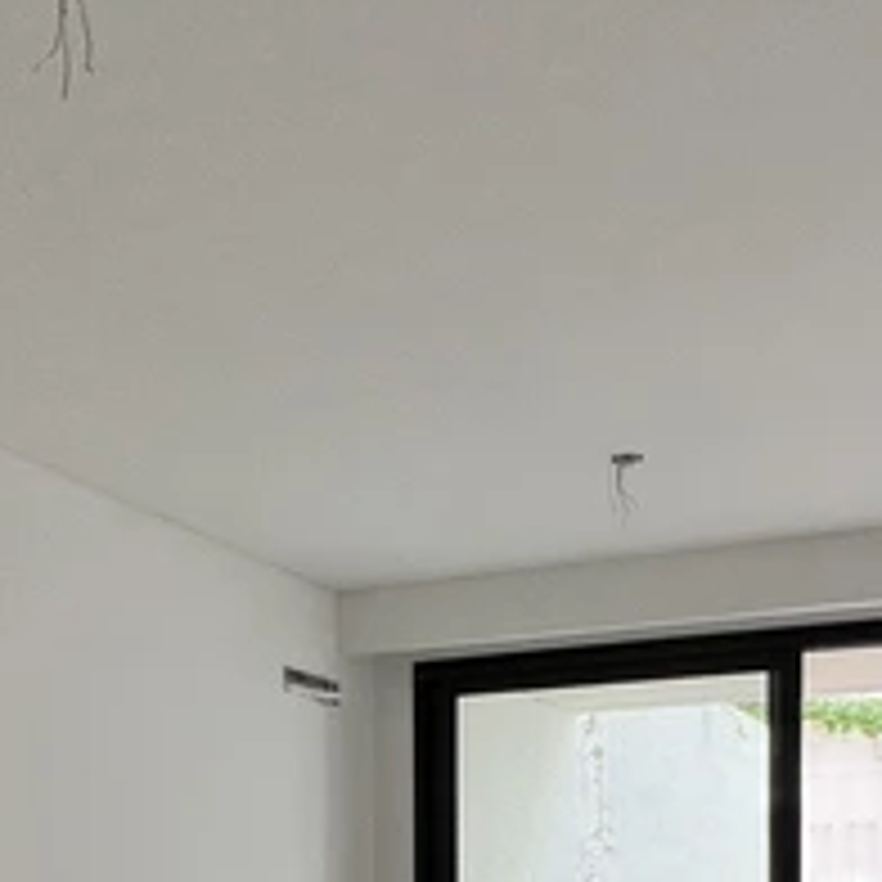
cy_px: 940
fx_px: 1355
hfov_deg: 36.0
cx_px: 468
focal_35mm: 47
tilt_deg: -0.1
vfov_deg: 32.3
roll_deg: +1.1
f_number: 1.8
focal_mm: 1.57
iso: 64
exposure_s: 1/99
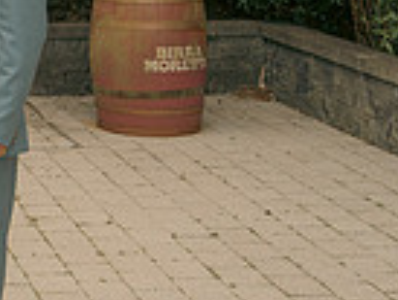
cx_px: -261
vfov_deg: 12.7
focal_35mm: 114
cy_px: -68
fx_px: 1312
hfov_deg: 15.4
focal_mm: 28
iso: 125
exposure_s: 1/160
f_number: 5.6
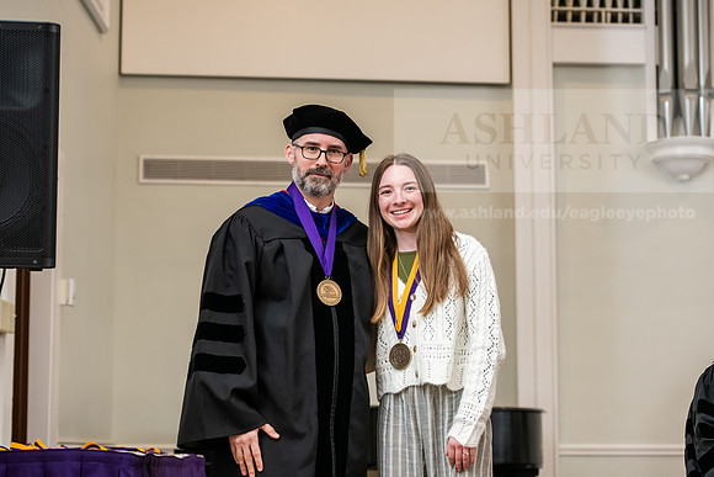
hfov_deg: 23.9
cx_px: 357
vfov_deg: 16.1
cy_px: 238
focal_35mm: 85
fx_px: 1686
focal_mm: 85
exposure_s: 1/200
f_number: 4.5
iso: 1600
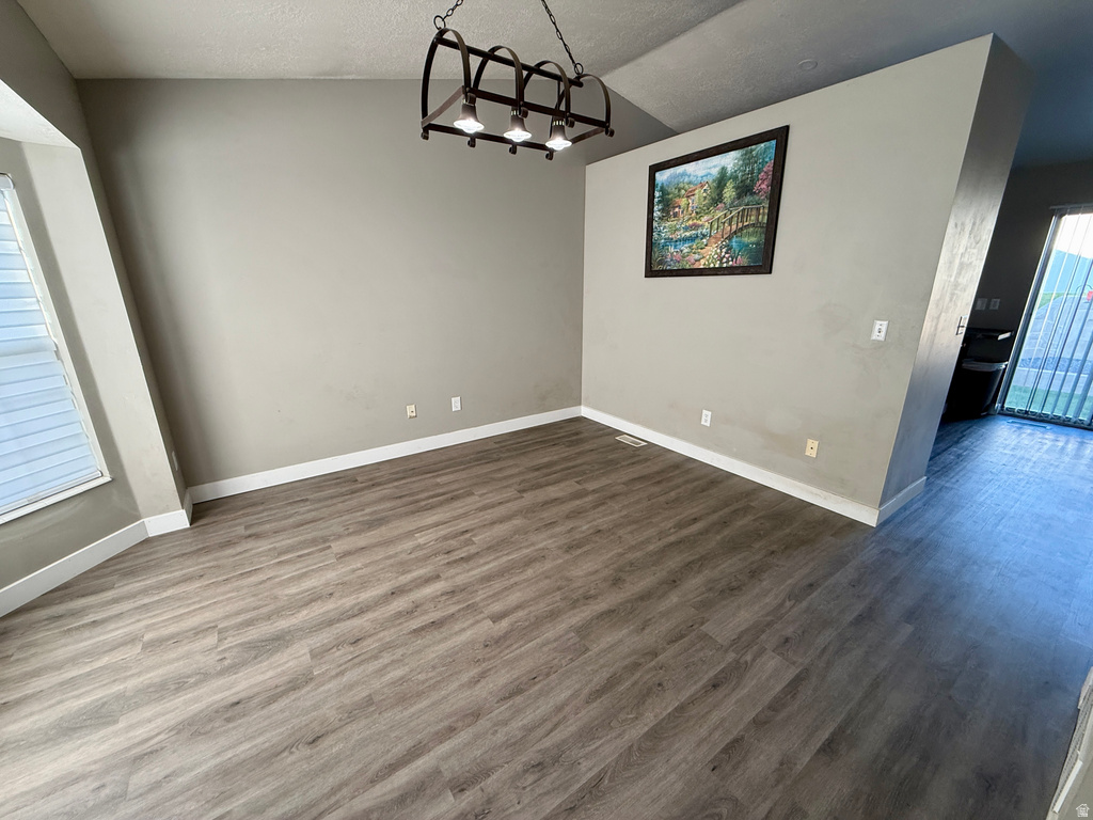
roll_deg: +0.1
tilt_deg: -16.0
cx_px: 546
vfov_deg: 85.7
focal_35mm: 14
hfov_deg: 102.1
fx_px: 442
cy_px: 410
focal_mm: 2.22
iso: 160
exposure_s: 1/120
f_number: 2.2
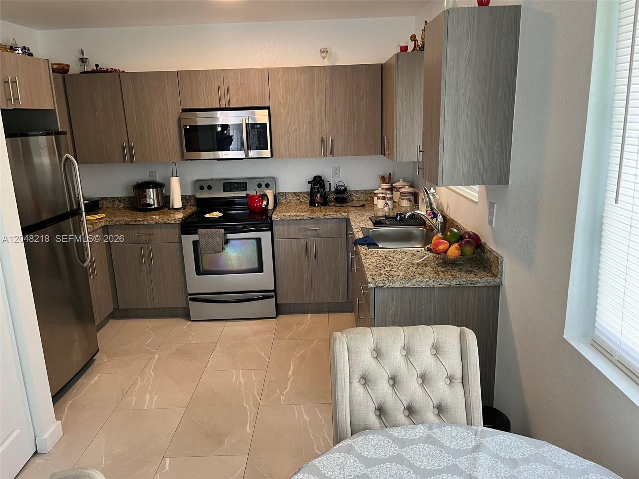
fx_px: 480
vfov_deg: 53.1
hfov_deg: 67.3
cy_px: 240
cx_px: 320
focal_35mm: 26
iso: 125
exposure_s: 1/75
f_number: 1.6
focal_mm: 5.1
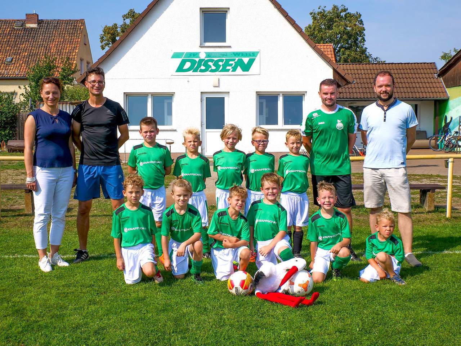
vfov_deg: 32.9
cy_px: 173
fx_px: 586
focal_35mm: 44
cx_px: 230
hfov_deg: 42.9
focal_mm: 22
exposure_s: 1/640
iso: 200
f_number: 10
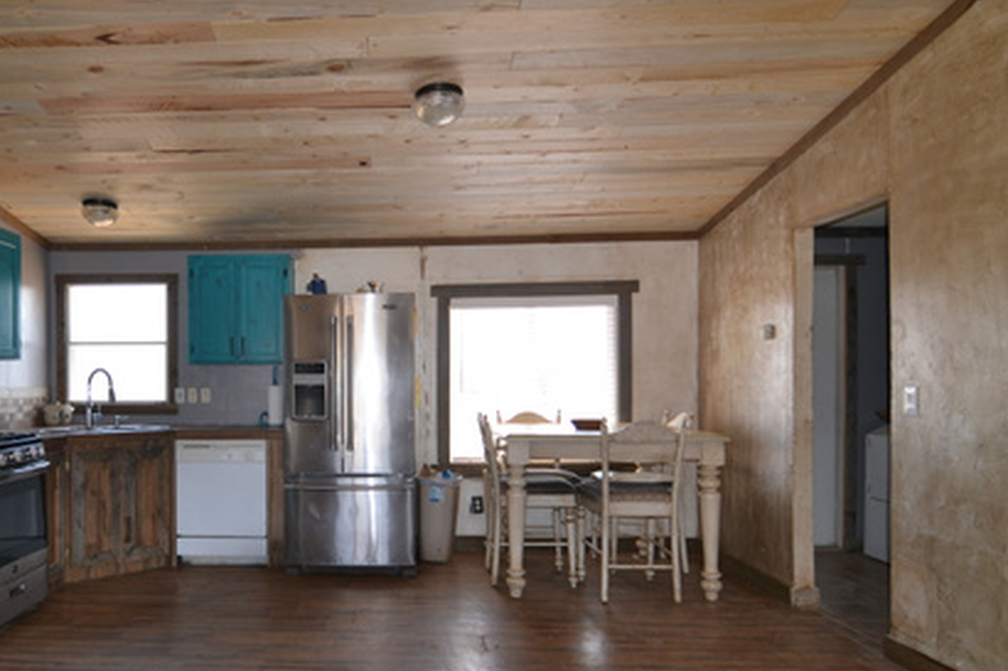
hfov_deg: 68.2
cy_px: 385
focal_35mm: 26
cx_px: 349
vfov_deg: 49.7
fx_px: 722
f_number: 4
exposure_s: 1/125
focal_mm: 11
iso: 250
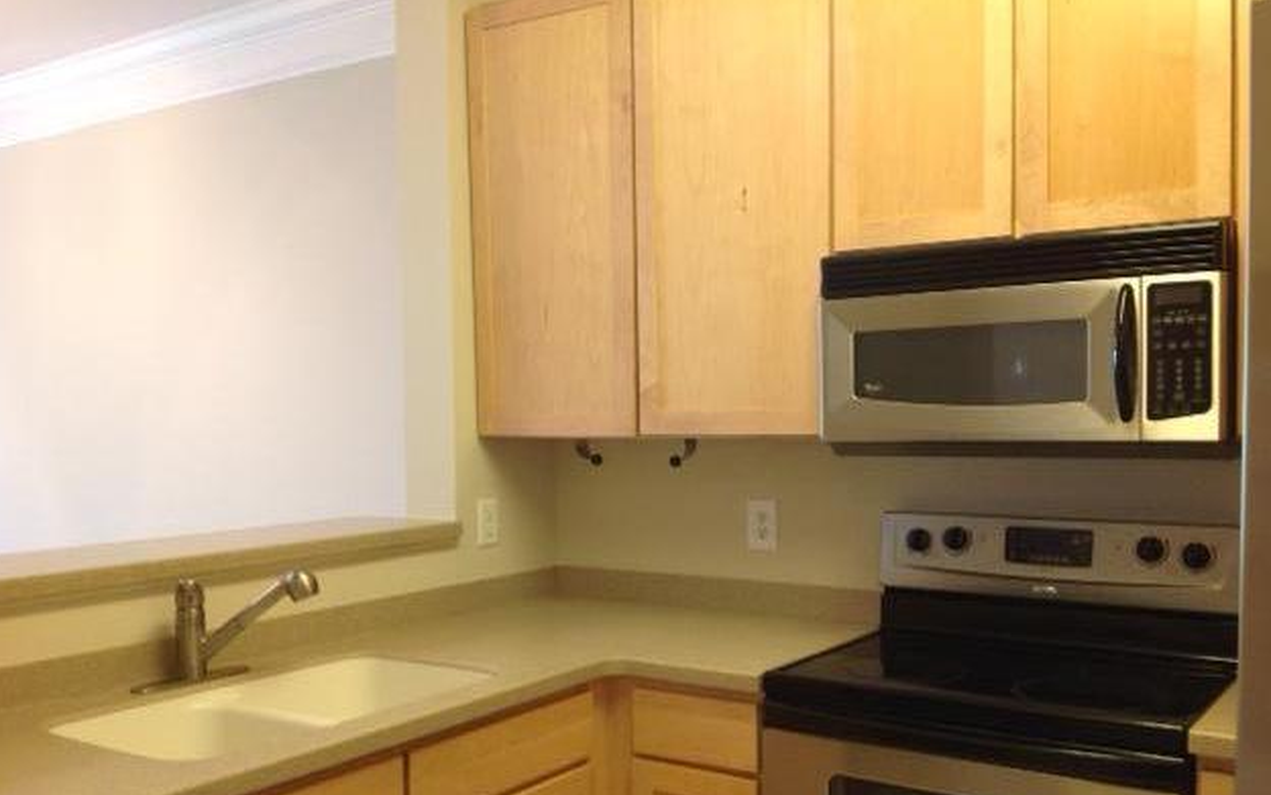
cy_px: 475
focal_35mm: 38
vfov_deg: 33.5
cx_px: 636
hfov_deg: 51.5
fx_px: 1316
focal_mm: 4.28
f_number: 2.4
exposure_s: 1/15
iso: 80
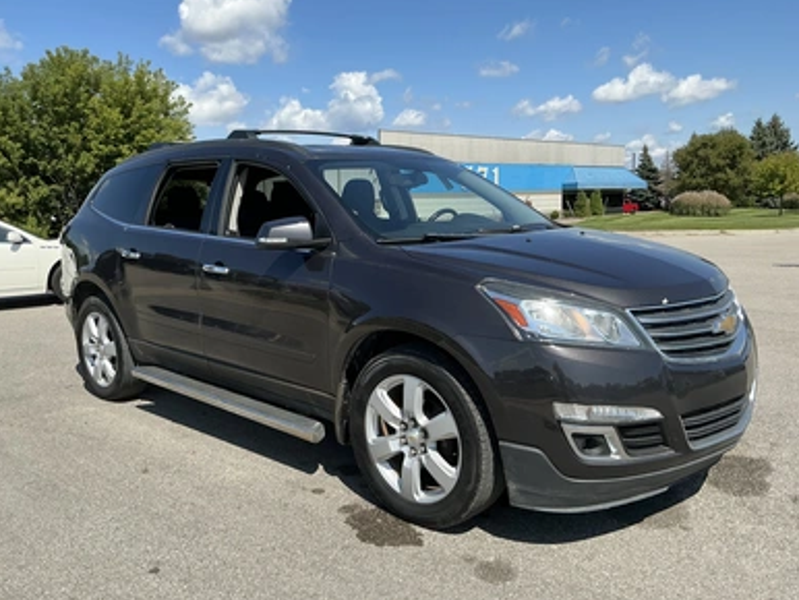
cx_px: 387
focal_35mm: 29
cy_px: 296
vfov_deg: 48.3
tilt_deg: -6.6
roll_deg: +2.2
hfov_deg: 61.6
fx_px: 670
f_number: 1.8
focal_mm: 3
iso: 25
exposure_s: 1/1626
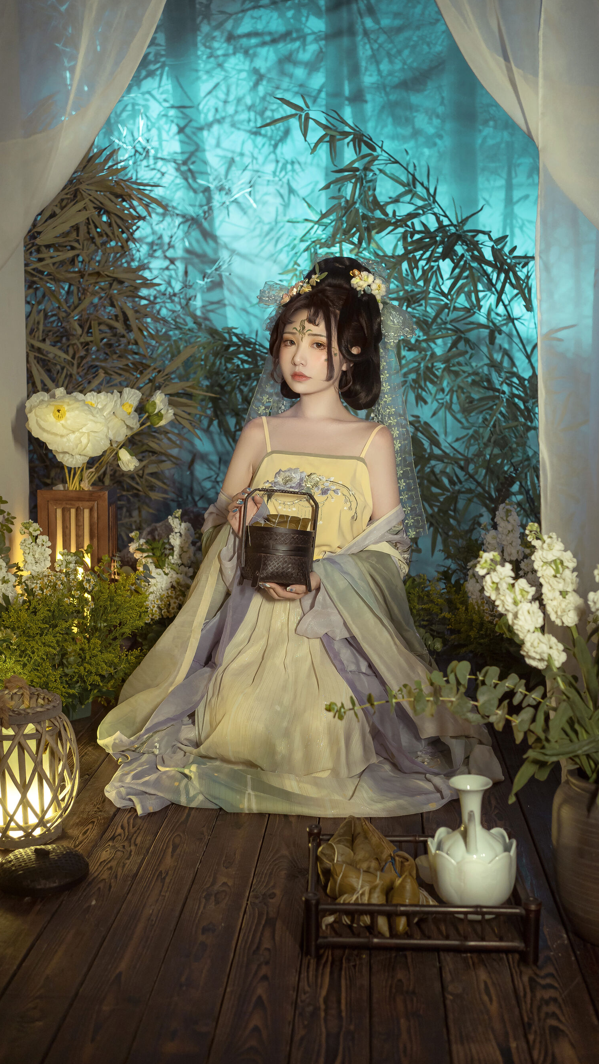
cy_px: 531
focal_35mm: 37
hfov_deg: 32.0
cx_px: 306
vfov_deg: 54.0
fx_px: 1045
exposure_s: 1/60
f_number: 3.5
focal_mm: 35
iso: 640
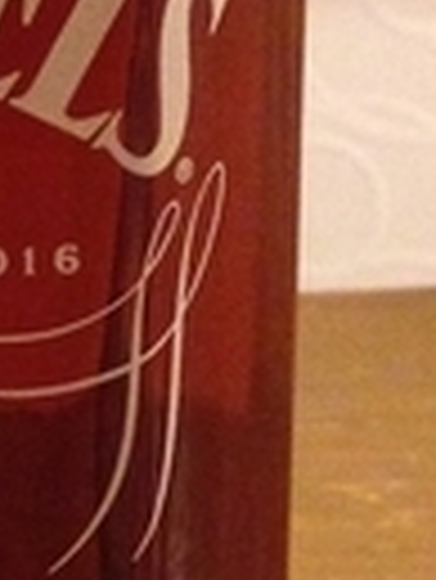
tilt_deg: -6.6
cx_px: -342
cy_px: -360
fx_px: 3437
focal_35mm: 205
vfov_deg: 9.3
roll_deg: +1.4
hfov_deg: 7.1
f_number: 2.4
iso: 400
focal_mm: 4.12
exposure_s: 1/15
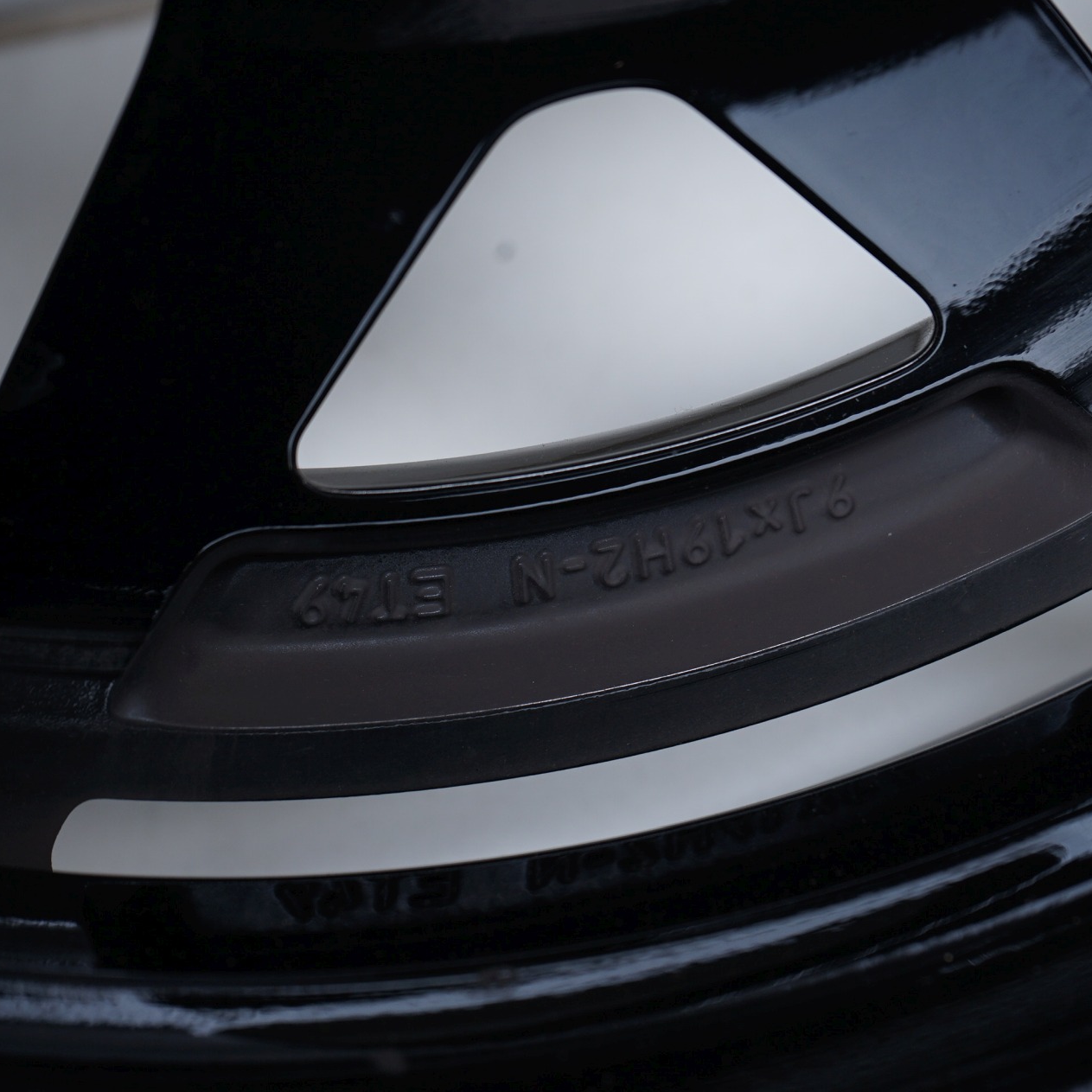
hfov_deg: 24.3
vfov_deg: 24.3
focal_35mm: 71
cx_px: 634
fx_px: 2534
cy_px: 551
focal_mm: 55
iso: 250
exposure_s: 1/125
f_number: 7.1
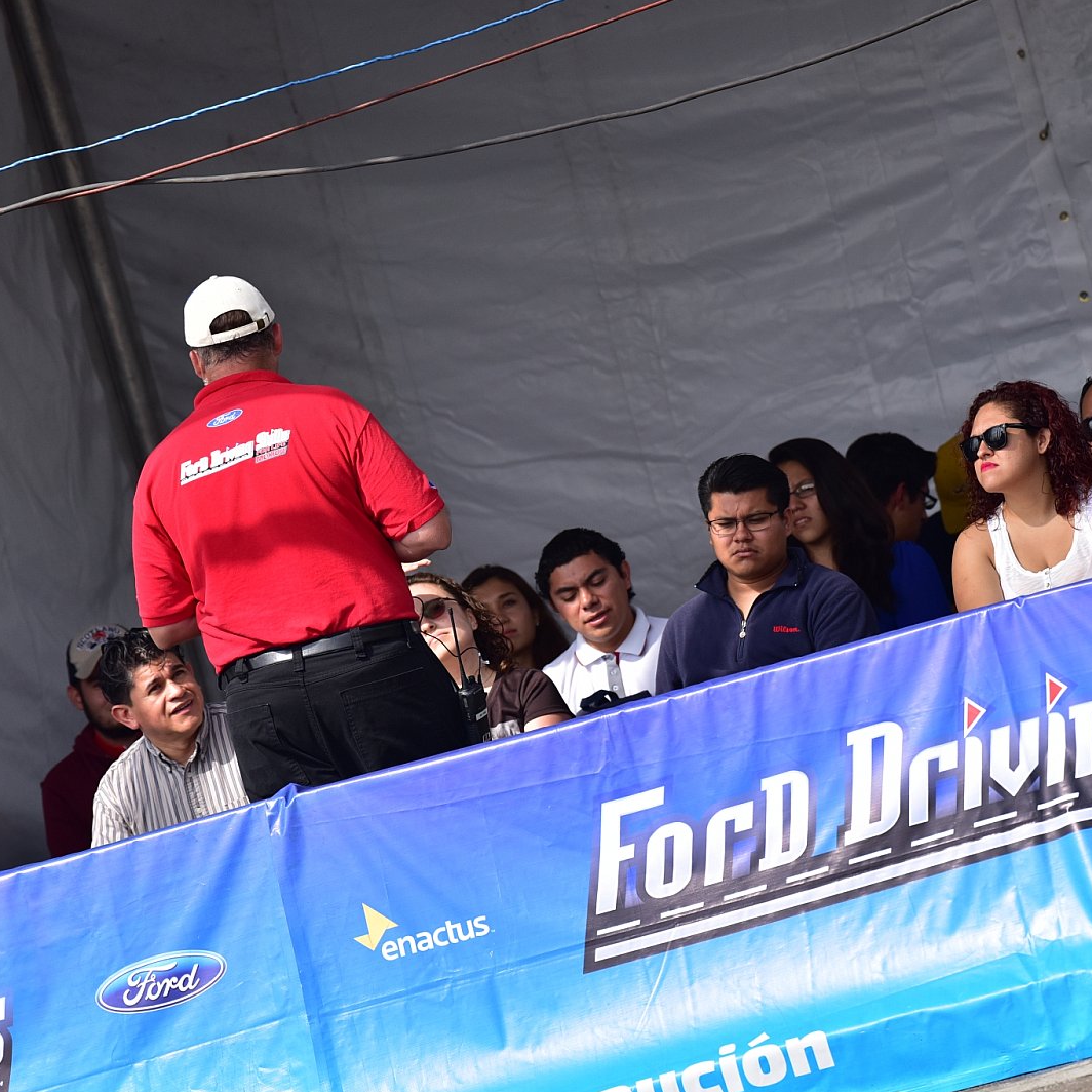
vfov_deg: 4.3
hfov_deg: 4.3
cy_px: 547
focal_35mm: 409
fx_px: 14597
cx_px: 667
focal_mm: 320
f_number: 5.6
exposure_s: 1/2000
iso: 400
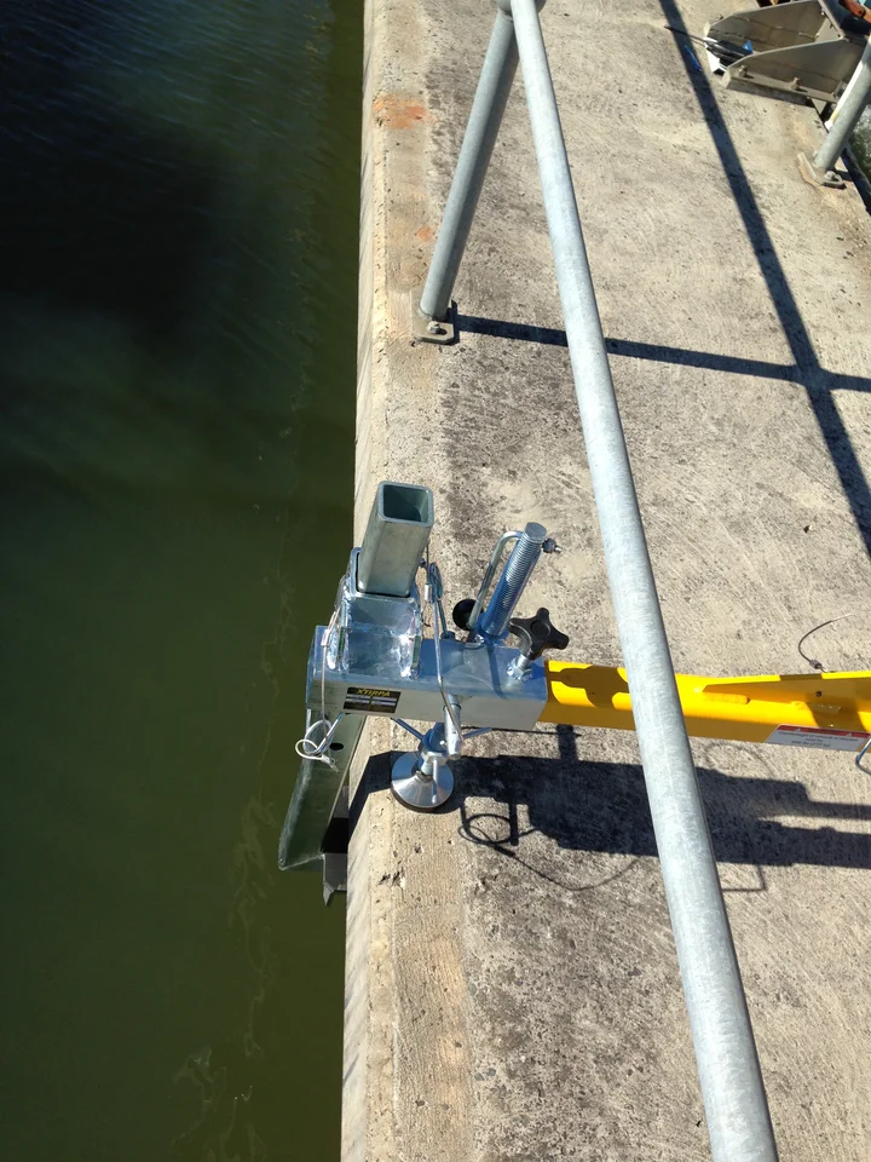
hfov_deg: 42.9
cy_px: 581
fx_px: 1107
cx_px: 436
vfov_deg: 55.4
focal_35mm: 33
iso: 50
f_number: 2.4
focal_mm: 4.13
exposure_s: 1/1178
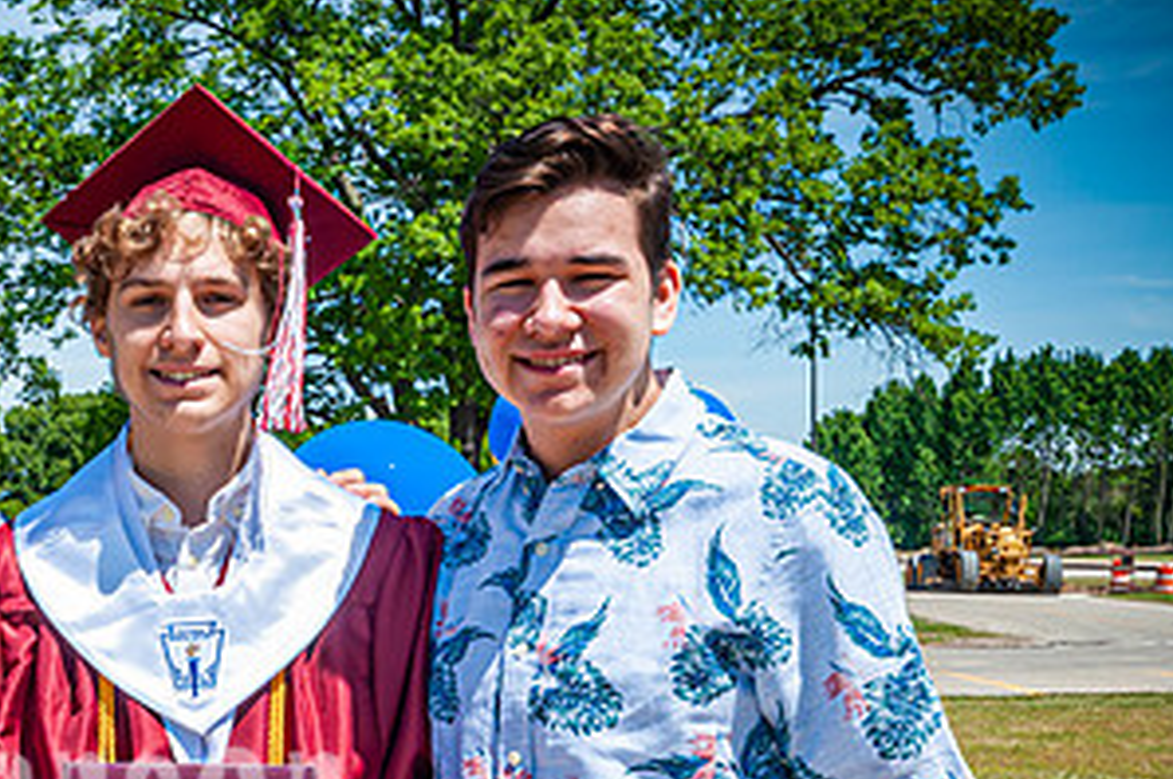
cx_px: 98
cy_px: 655
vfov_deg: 19.2
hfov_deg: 27.7
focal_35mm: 70
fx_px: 2278
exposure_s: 1/400
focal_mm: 24
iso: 200
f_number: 10
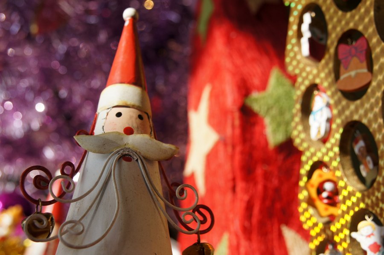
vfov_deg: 21.5
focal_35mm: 63
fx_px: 671
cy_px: 128
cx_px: 192
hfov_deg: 31.9
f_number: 7.1
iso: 200
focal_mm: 42
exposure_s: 1/320
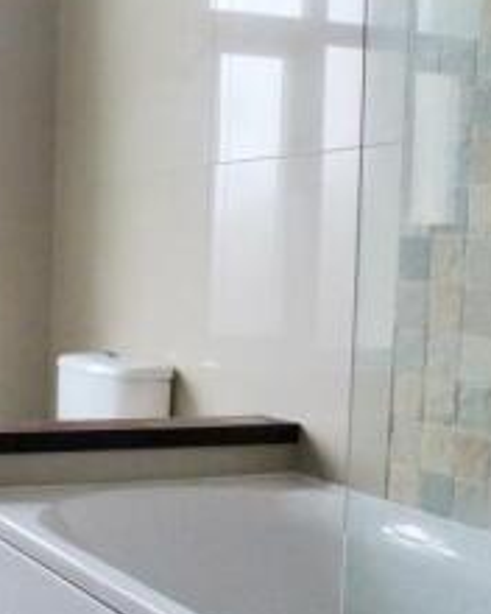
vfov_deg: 30.4
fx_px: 1126
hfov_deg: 23.0
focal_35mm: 62
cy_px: 350
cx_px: -60
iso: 400
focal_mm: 4.3
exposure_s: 1/30
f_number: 3.3
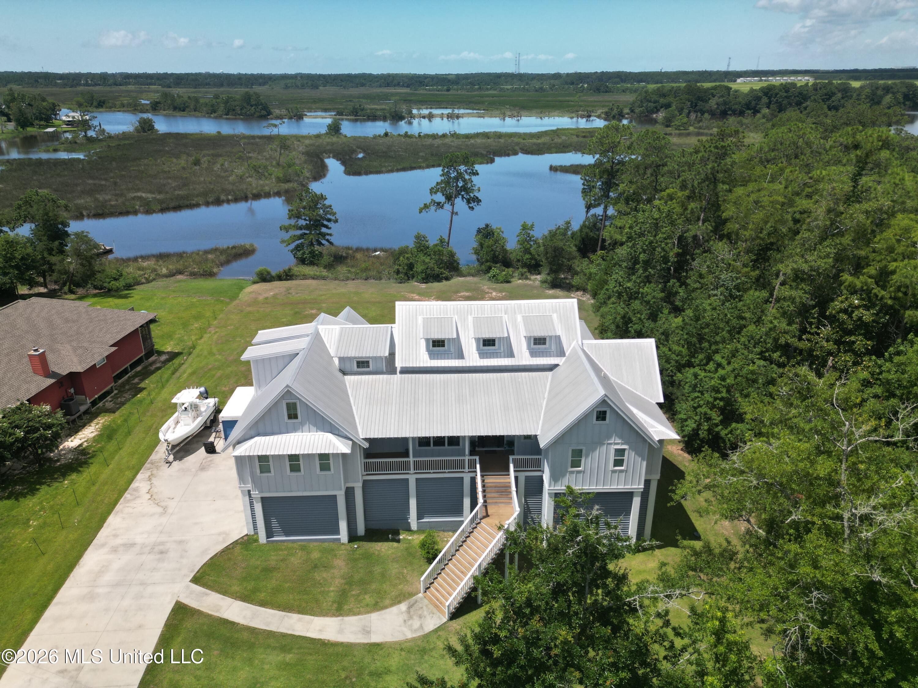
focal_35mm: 24
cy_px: 344
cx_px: 459
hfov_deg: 71.6
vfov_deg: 56.8
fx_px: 636
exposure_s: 1/2000
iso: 130
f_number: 1.7
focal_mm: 6.72
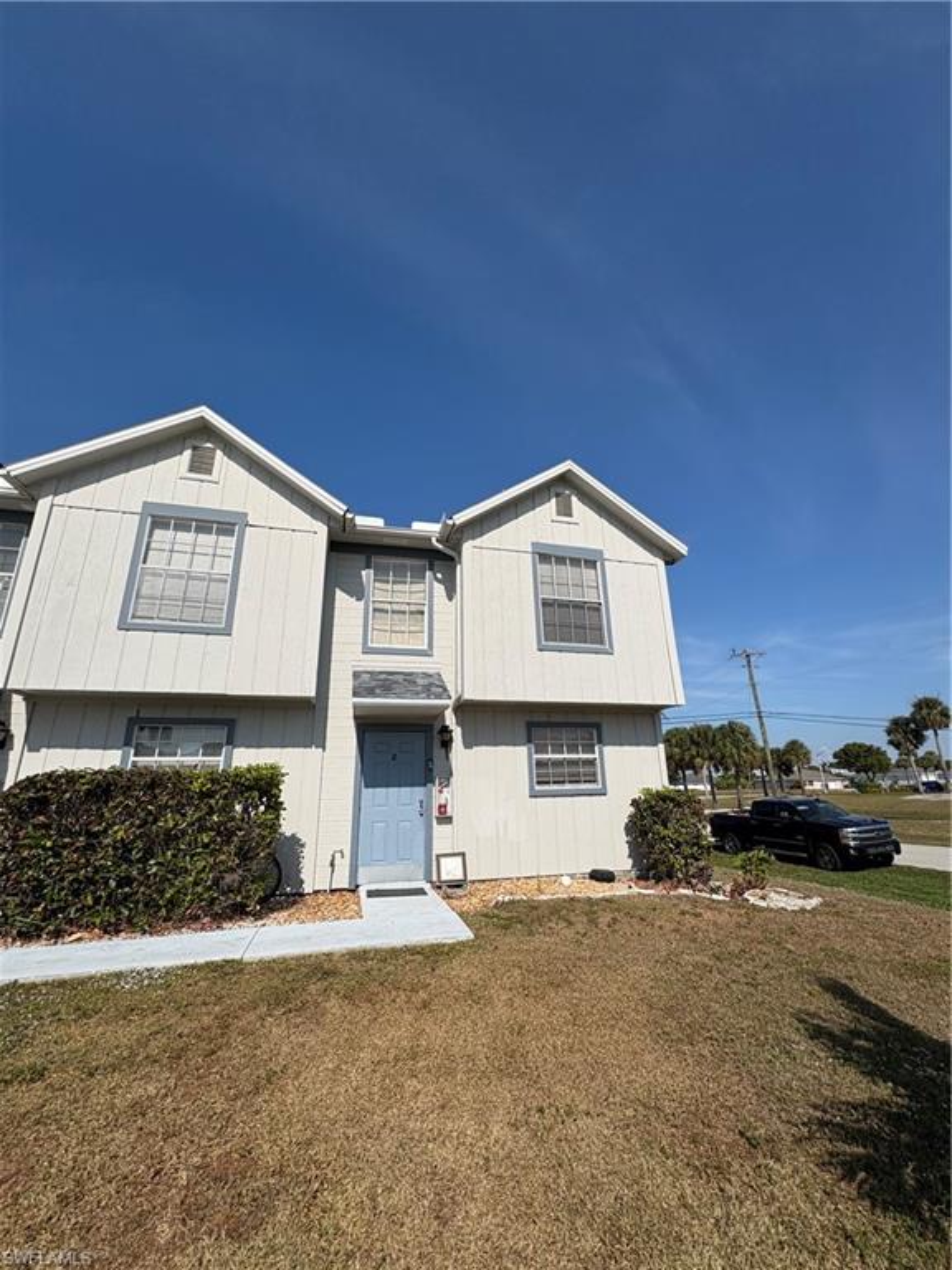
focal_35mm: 14
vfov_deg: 102.1
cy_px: 635
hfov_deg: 85.7
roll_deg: +0.1
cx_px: 476
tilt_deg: +16.4
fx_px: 513
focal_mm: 2.22
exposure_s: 1/4926
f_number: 2.2
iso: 50
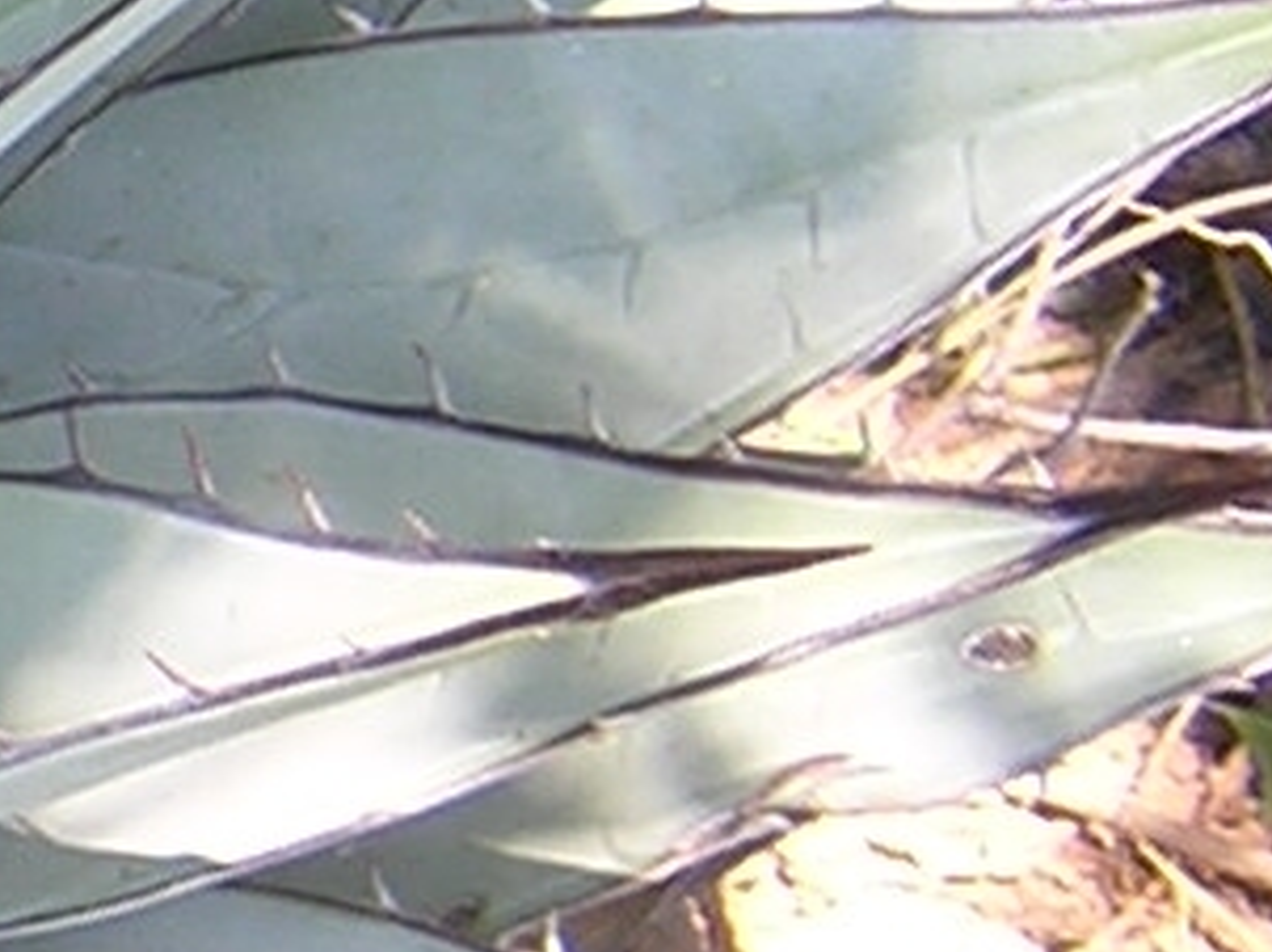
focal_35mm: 191
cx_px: -1537
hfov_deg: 9.5
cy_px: 324
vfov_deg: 7.8
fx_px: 7013
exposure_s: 1/88.5
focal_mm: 4.7
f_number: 2.6
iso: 100
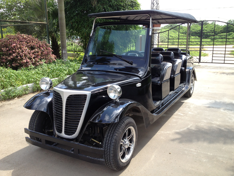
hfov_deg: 52.6
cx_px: 117
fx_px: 237
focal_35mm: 35
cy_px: 88
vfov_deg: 40.7
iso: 50
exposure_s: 1/541
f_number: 2.4
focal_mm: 4.28
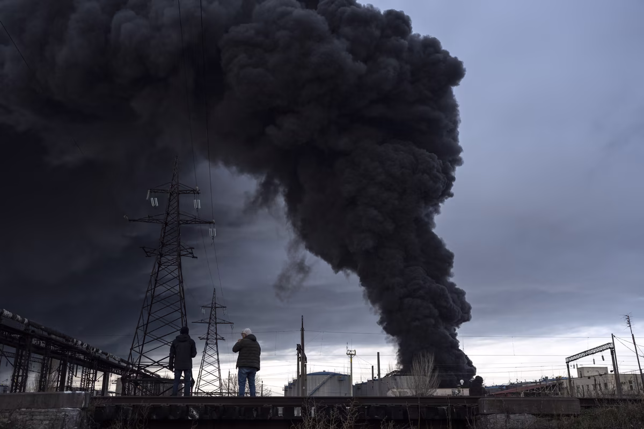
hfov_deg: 54.4
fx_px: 626
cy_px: 214
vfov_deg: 37.9
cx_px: 322
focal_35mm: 35
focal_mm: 35
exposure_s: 1/400
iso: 400
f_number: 2.8
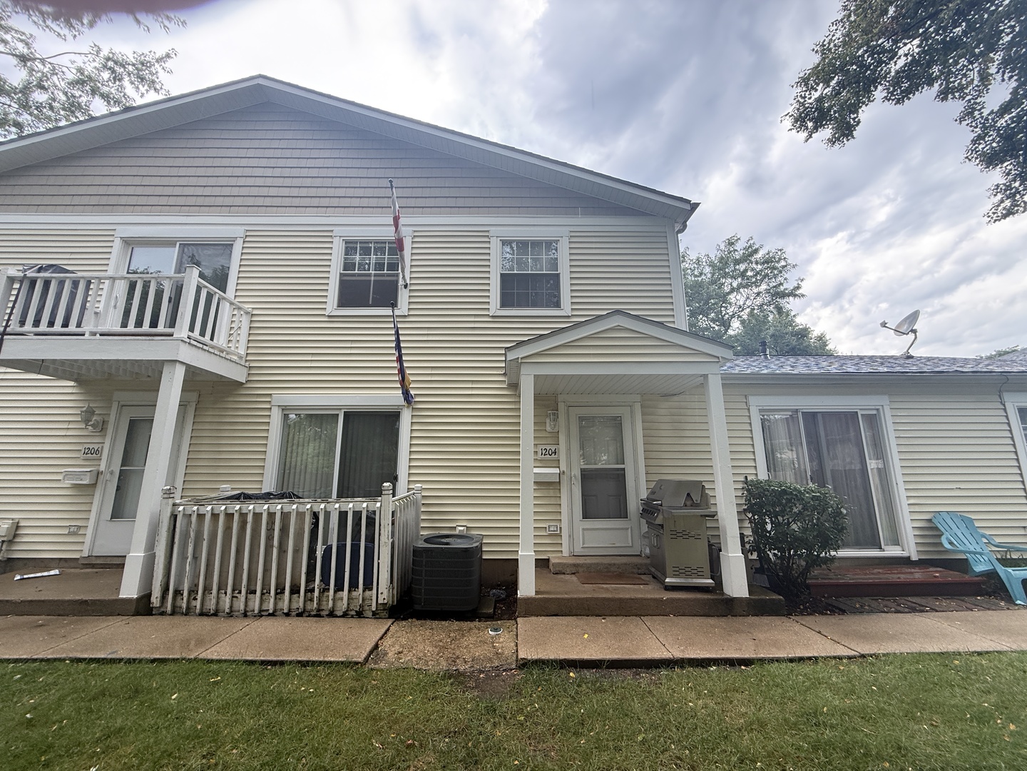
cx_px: 514
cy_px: 386
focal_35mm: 14
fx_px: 415
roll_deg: -0.5
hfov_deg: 102.1
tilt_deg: +14.1
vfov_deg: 85.7
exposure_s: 1/99
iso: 64
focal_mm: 2.22
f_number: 2.2
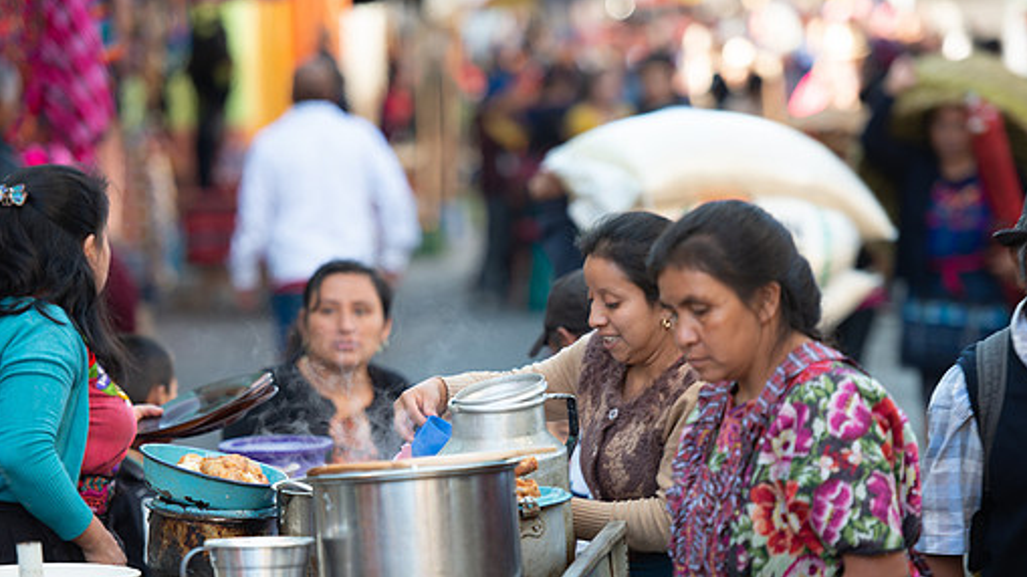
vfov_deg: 6.0
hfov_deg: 10.6
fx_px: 5527
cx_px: 488
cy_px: 386
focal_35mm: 203
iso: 160
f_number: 2.8
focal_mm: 170
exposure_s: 1/125
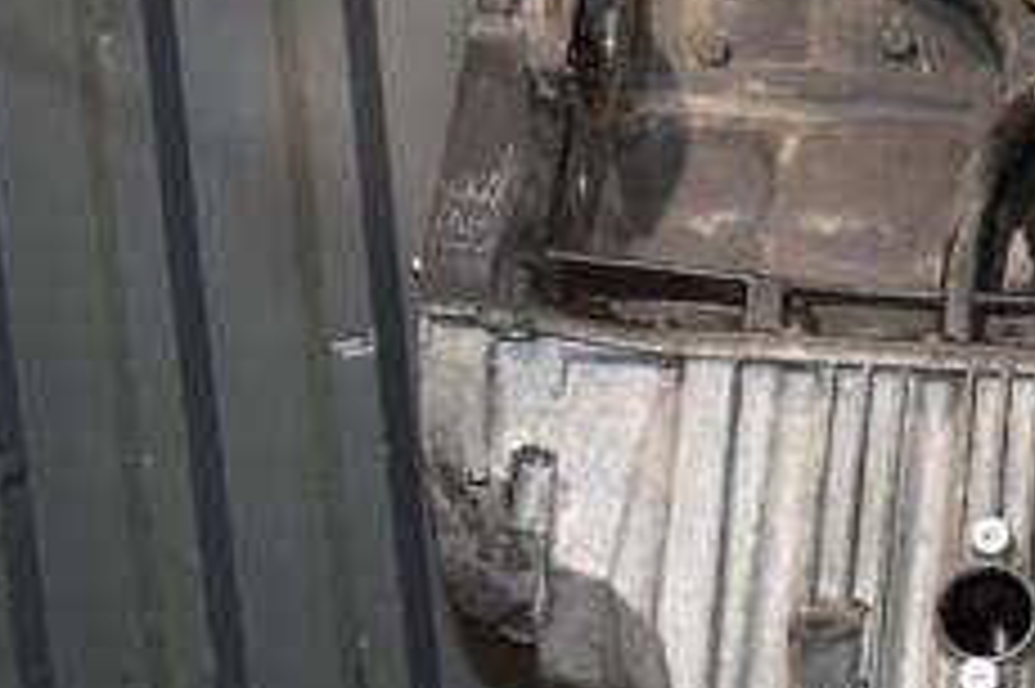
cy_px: 324
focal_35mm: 86
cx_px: 1004
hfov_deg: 22.8
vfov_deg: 15.9
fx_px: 2471
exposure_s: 1/60
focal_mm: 22
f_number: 5
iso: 800
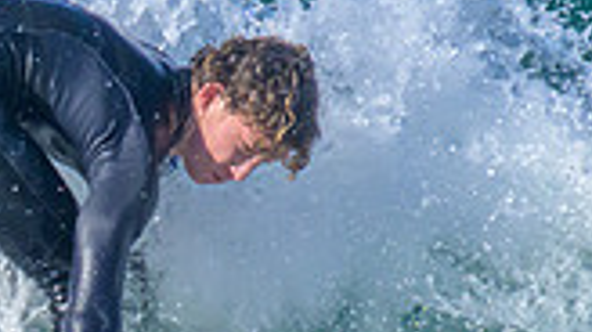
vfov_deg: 0.3
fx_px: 61557
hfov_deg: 0.6
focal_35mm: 3924
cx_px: -368
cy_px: 383
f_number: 11
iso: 1400
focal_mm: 800
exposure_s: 1/2000
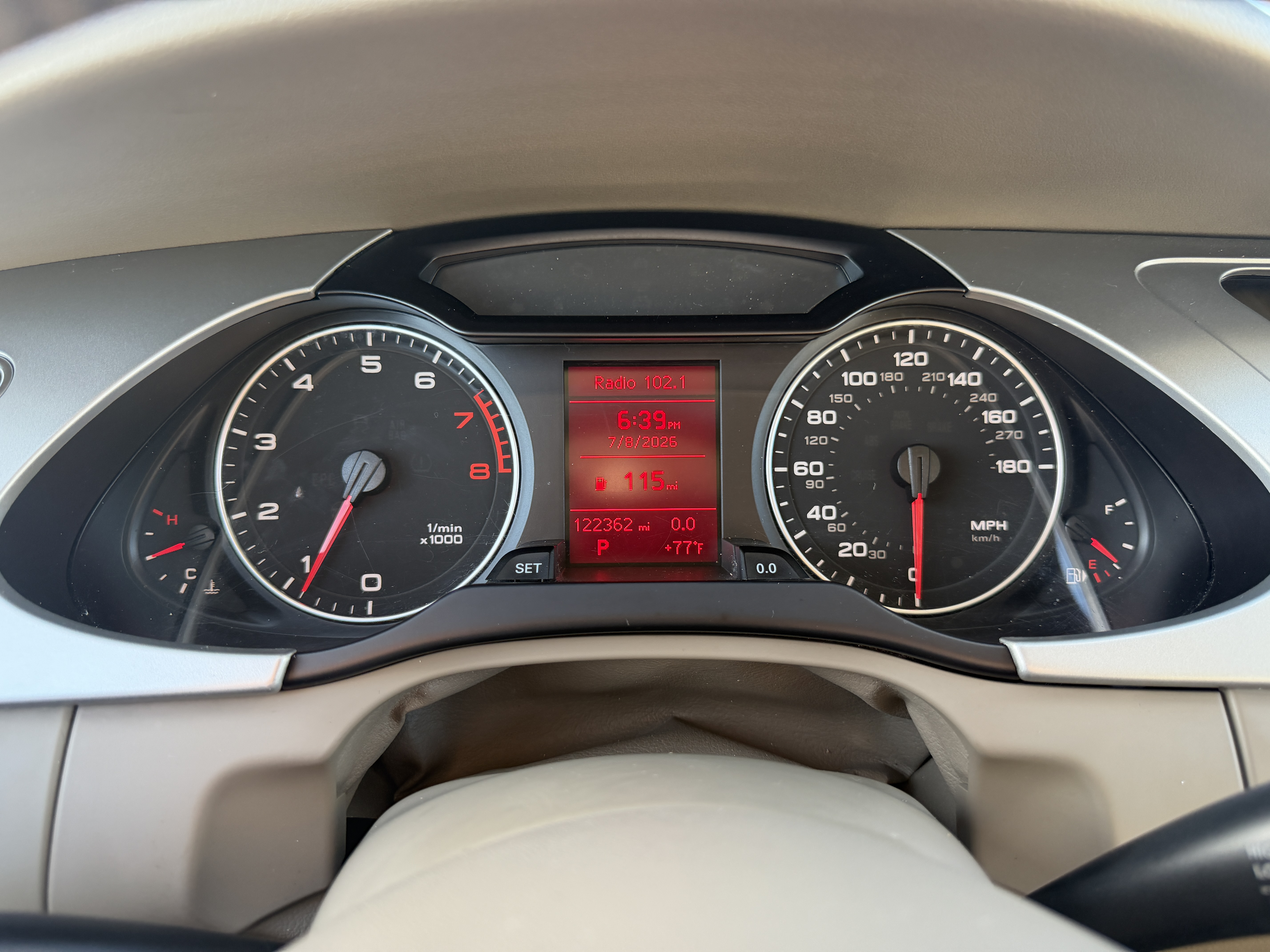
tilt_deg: -20.5
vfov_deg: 56.8
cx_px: 635
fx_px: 881
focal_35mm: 24
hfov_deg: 71.6
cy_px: 476
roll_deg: -0.4
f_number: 1.78
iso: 200
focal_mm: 6.76
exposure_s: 1/111
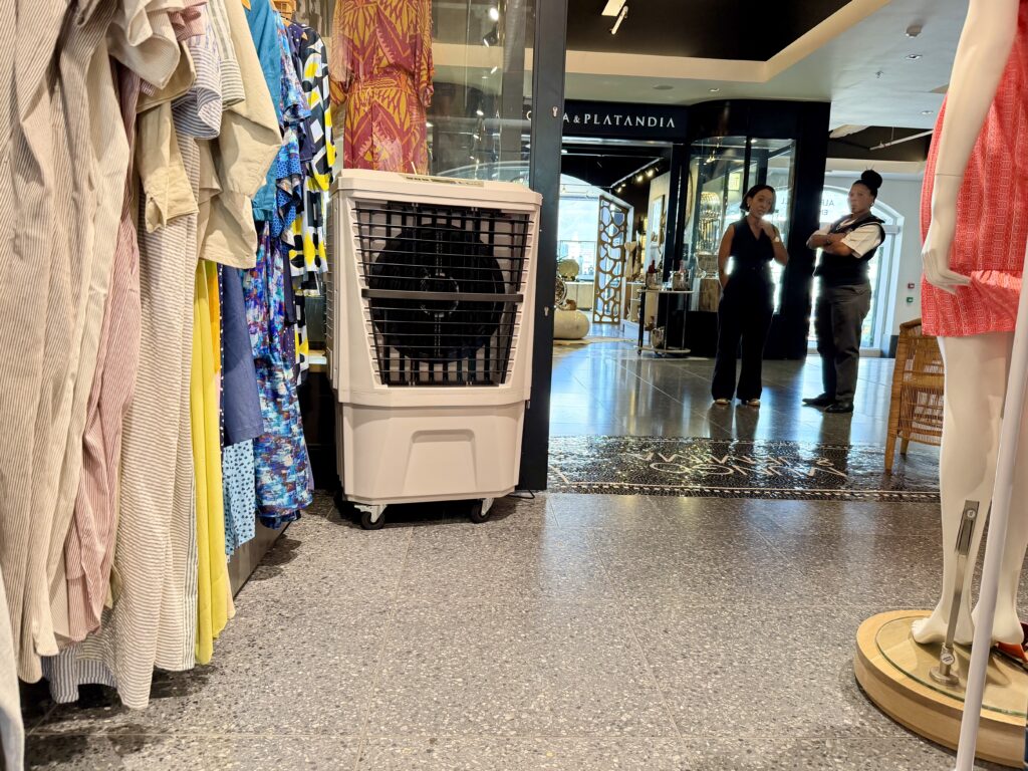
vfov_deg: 56.8
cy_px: 386
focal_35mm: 24
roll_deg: +0.7
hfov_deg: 71.6
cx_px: 514
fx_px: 713
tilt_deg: -8.9
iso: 160
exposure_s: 1/121
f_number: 1.78
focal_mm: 6.76
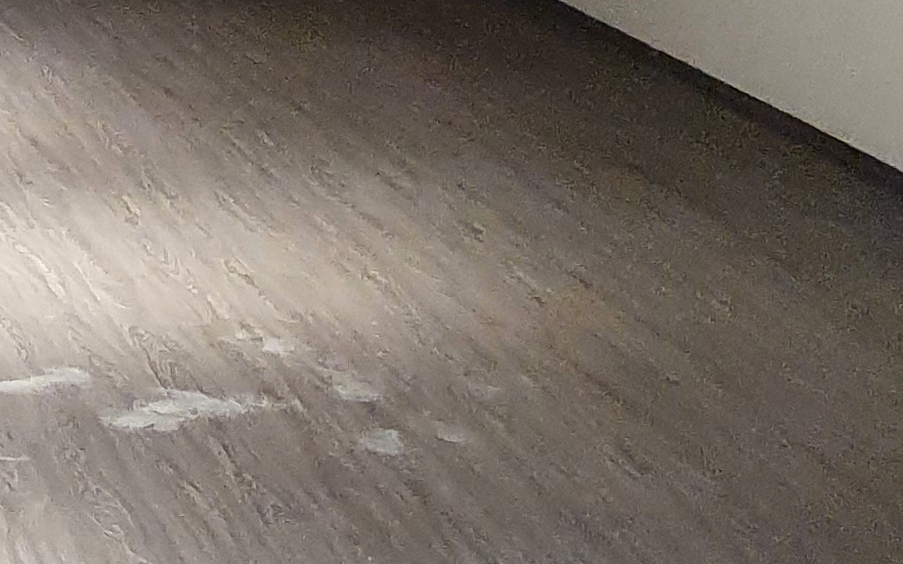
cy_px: -700
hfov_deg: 14.6
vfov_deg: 9.5
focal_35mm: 126
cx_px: -717
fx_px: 3100
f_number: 2.4
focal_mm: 4.32
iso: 250
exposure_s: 1/100
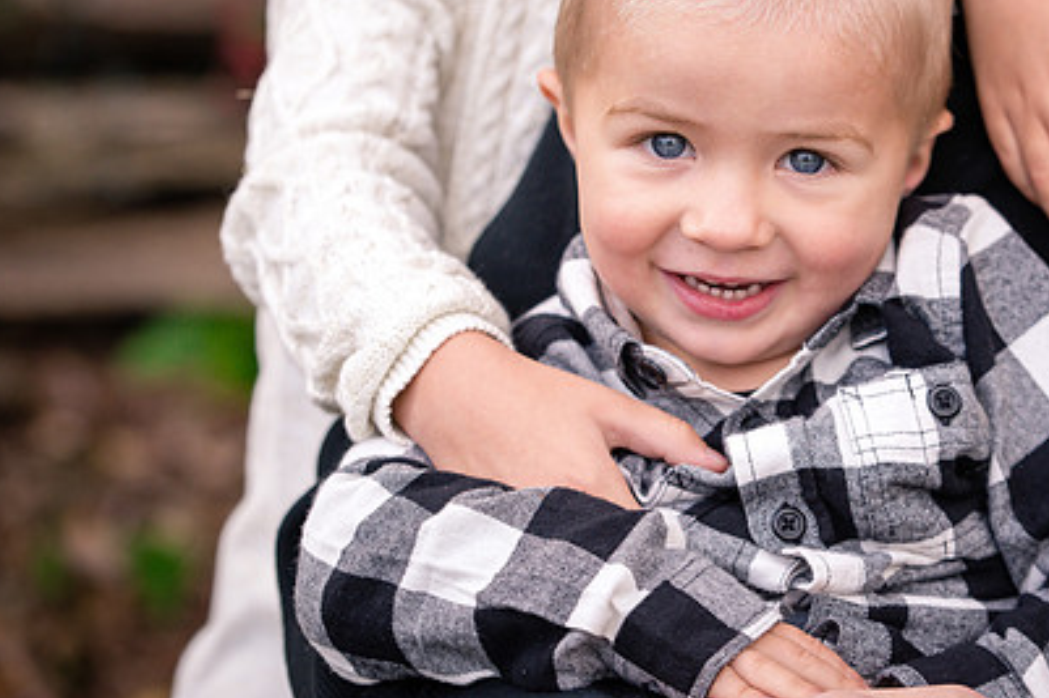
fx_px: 4427
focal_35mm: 152
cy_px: 205
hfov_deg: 13.5
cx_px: 701
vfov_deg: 9.0
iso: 400
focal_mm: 105
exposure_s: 1/1000
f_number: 3.5
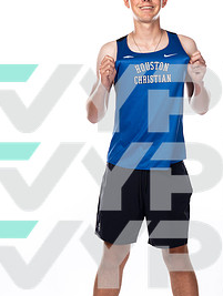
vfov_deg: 22.0
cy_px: 177
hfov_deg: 16.6
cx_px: 138
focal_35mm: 89
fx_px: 763
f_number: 8
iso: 640
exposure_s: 1/250
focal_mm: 55
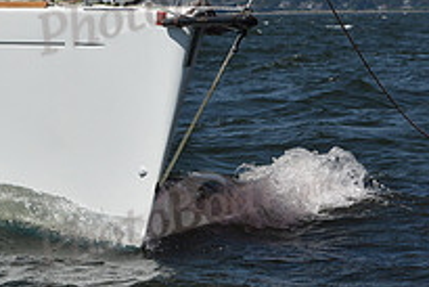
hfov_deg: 6.6
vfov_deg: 4.4
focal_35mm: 311
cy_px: -79
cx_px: -69
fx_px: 3709
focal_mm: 110
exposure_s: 1/1250
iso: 250
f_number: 11
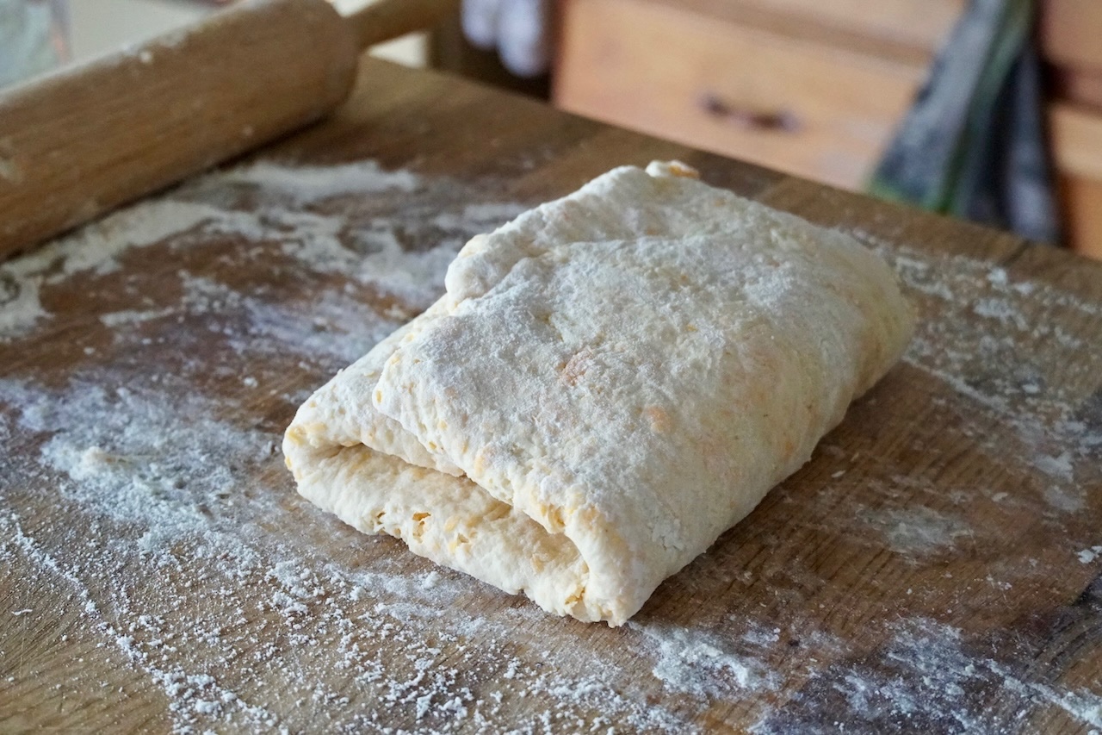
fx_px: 1744
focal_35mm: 57
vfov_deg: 23.8
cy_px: 368
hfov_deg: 35.1
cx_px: 551
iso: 5000
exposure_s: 1/160
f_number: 4.5
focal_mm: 38
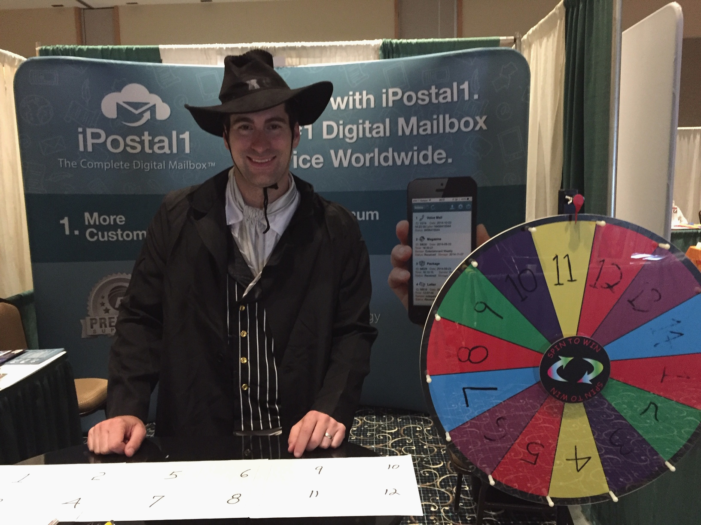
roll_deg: +0.6
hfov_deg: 61.7
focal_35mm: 29
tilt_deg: -8.4
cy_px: 262
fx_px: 587
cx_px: 350
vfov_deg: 48.2
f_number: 2.2
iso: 500
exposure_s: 1/15
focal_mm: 4.15
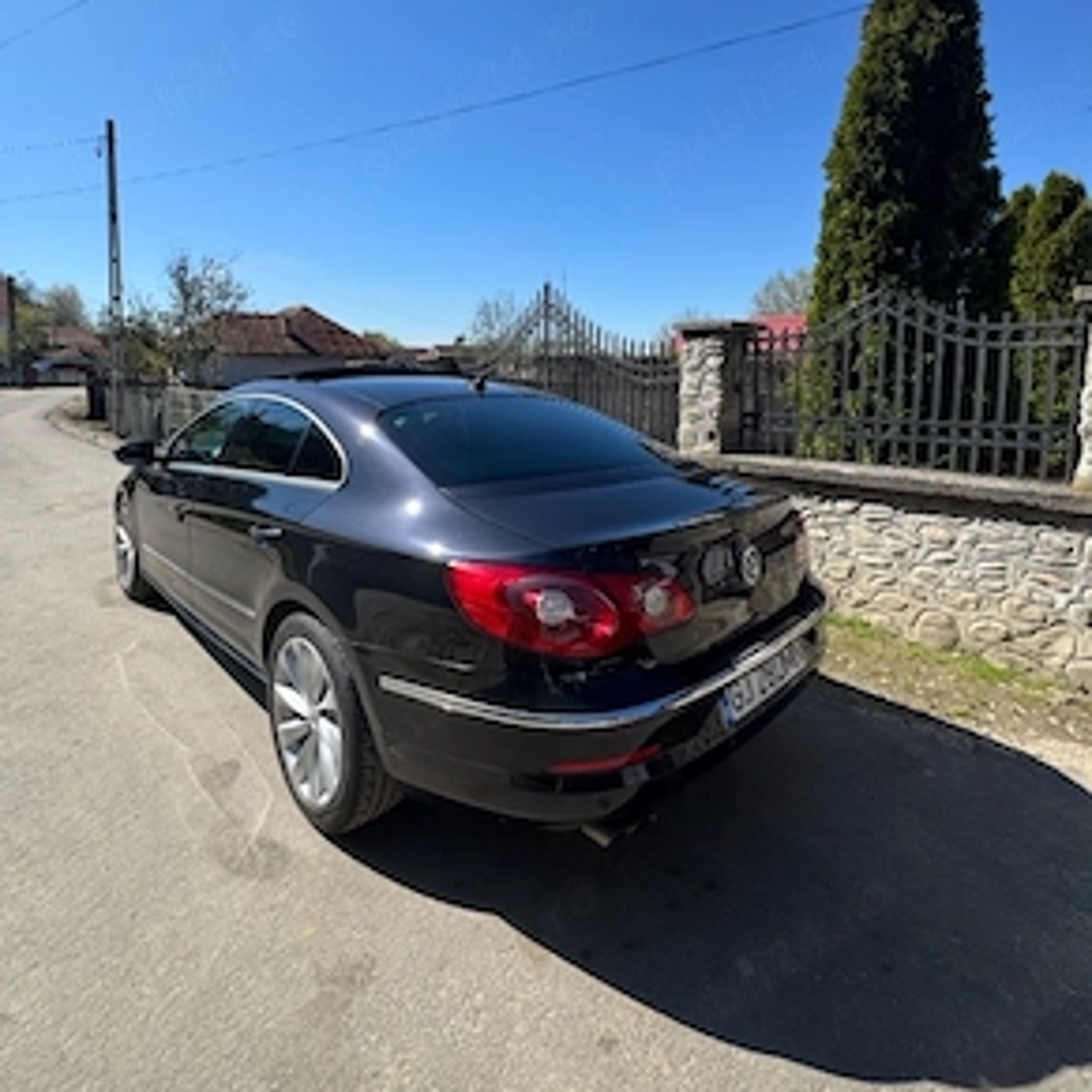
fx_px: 607
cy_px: 432
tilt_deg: -6.3
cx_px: 552
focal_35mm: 17
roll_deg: -1.7
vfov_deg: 82.9
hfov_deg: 84.0
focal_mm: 2.22
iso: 50
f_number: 2.2
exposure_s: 1/1567
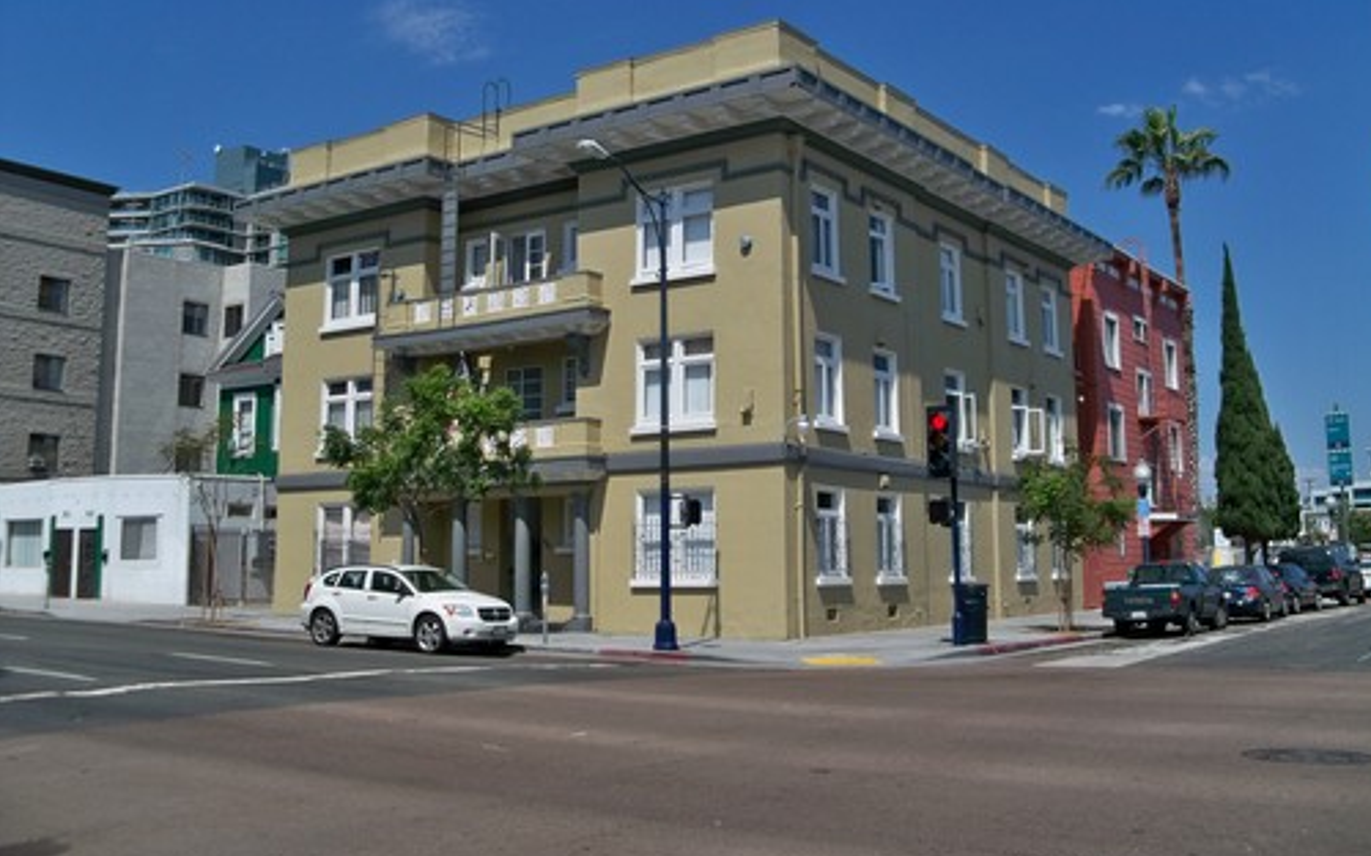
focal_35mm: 38
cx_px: 699
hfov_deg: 51.6
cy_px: 346
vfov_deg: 33.4
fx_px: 1419
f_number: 3.5
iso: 80
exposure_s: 1/1000
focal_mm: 6.2
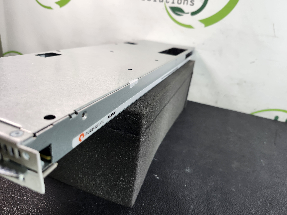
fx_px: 191
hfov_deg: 73.9
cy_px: 108
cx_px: 144
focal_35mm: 23
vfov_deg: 58.9
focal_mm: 5.54
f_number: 1.8
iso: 160
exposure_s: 1/180
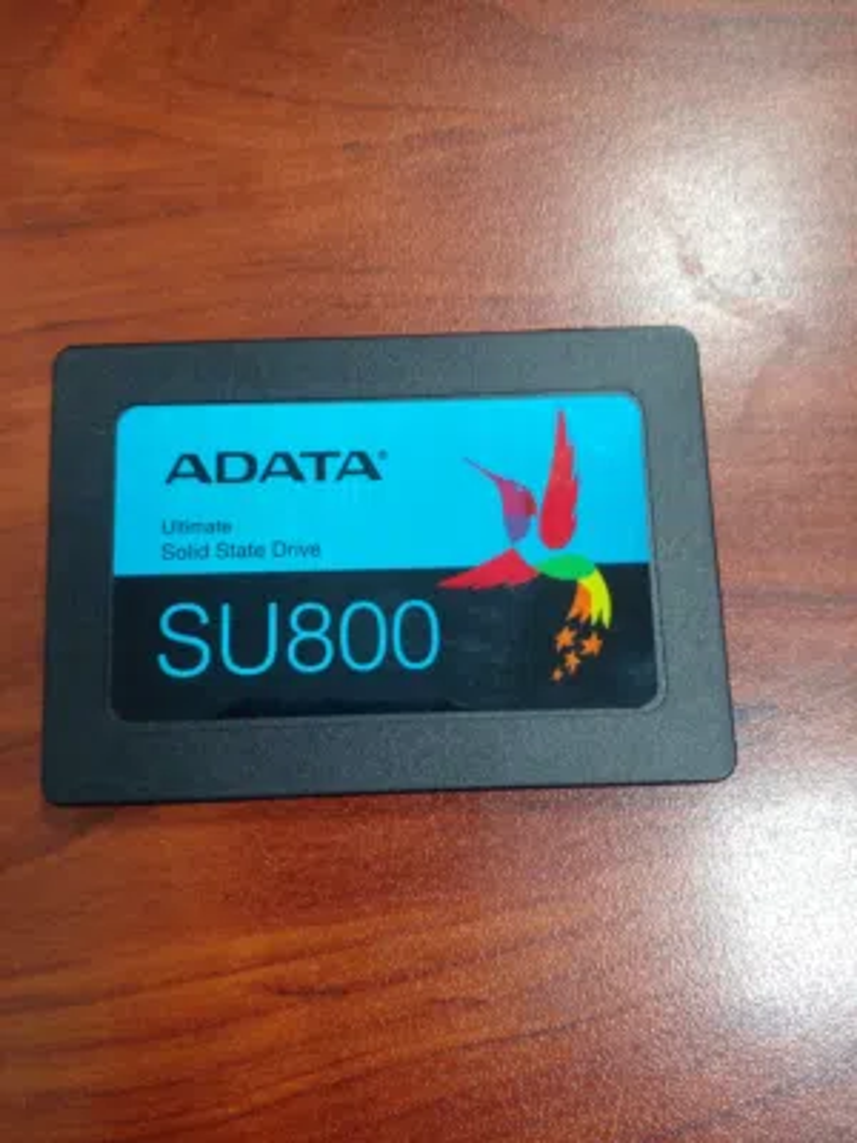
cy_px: 572
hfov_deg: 51.4
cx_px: 428
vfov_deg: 65.3
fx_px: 891
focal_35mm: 27
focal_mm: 3.6
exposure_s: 1/50
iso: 125
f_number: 1.9
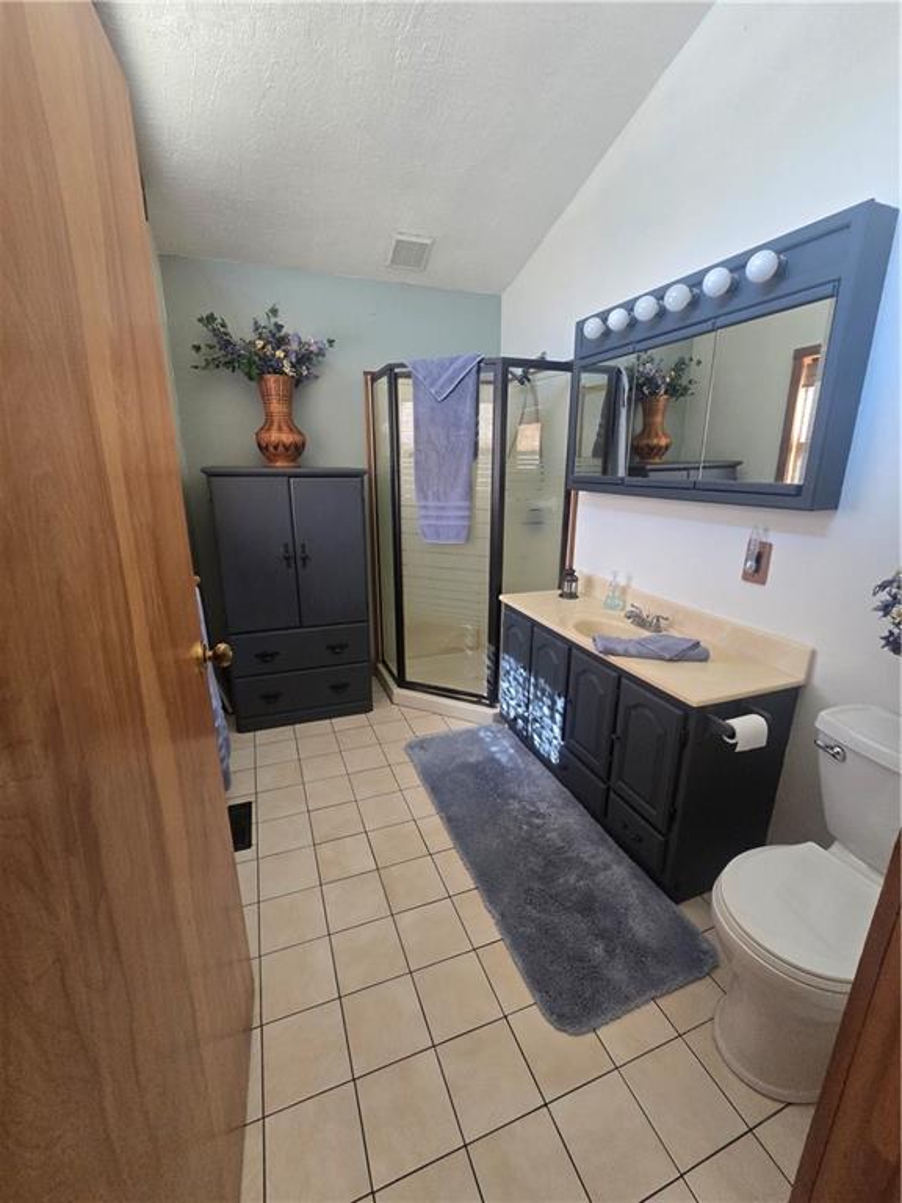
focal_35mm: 13
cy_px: 602
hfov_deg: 89.9
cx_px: 451
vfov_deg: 106.2
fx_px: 452
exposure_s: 1/60
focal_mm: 2.2
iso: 400
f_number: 2.2
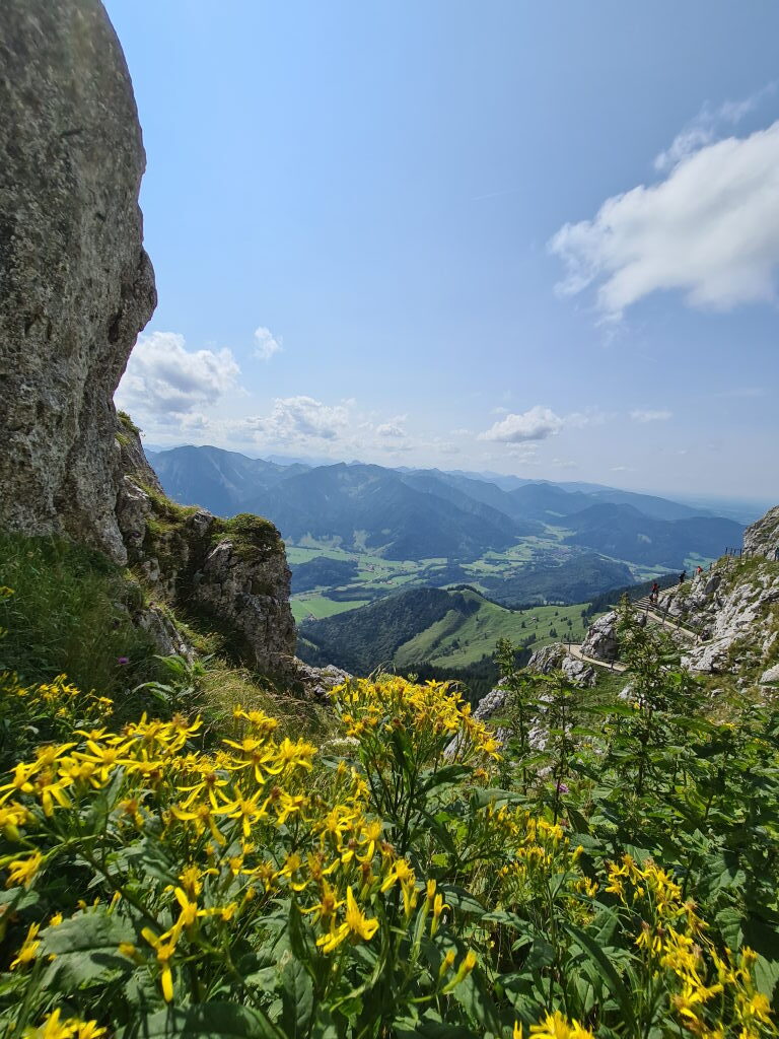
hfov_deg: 89.9
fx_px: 390
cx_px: 390
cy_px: 520
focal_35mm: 13
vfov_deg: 106.2
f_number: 2.2
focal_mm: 2.2
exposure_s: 1/3936
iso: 64
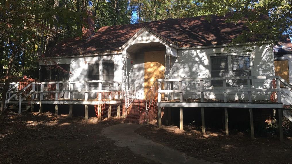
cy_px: 61
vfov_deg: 36.5
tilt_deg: +7.9
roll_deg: +0.9
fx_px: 248
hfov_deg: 61.0
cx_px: 147
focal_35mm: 32
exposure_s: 1/297
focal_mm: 4.15
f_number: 2.2
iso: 25
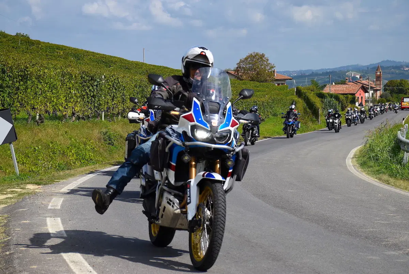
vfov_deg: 15.2
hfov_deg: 22.6
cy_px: 137
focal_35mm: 90
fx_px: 1023
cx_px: 204
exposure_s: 1/2500
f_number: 7.1
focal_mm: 60
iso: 560
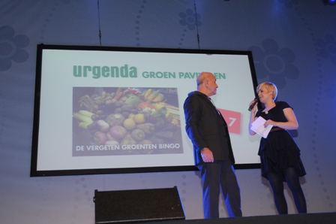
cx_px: 168
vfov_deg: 33.0
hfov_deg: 48.0
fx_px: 378
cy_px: 112
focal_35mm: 40
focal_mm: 27
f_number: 6.3
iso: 800
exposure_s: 1/40
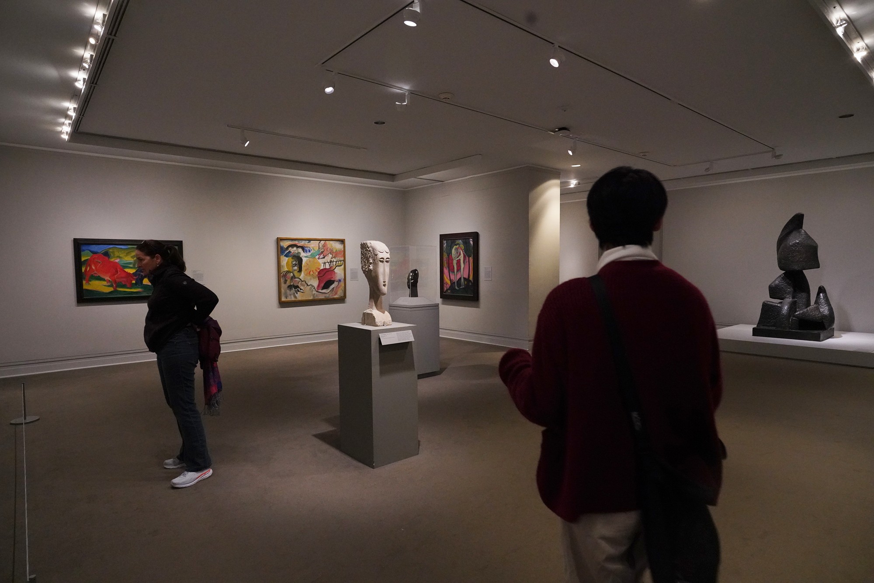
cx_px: 437
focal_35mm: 20
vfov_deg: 61.9
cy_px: 292
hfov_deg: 84.0
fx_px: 486
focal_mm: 20
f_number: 6.3
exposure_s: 1/100
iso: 8000
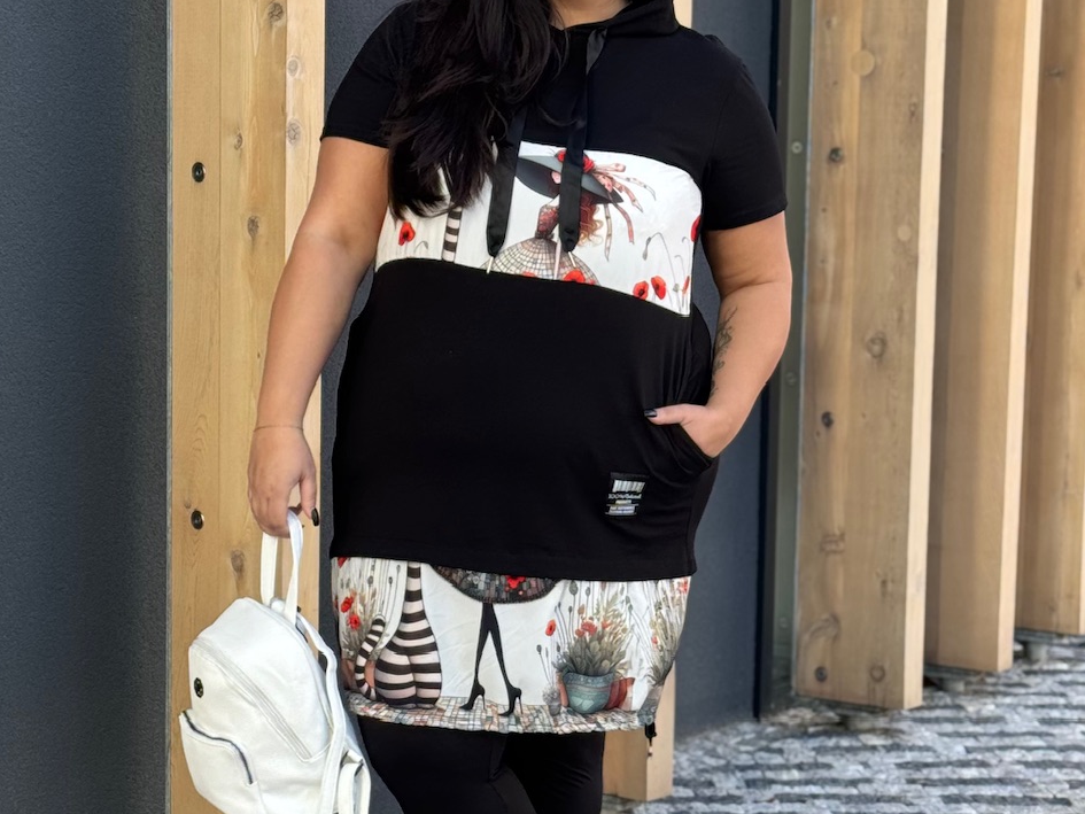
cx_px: 535
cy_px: 448
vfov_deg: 22.6
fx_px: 2038
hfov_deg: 29.8
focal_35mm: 65
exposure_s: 1/582
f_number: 1.78
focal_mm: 6.76
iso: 64
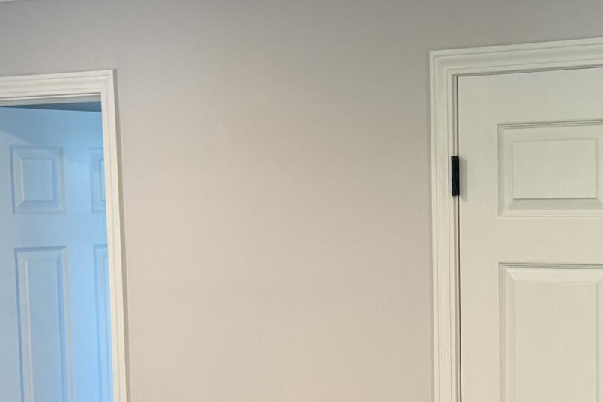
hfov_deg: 21.7
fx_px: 1558
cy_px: 362
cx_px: 470
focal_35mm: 93
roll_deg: +1.1
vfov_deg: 14.6
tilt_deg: -6.3
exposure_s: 1/120
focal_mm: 6.76
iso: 200
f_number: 1.78
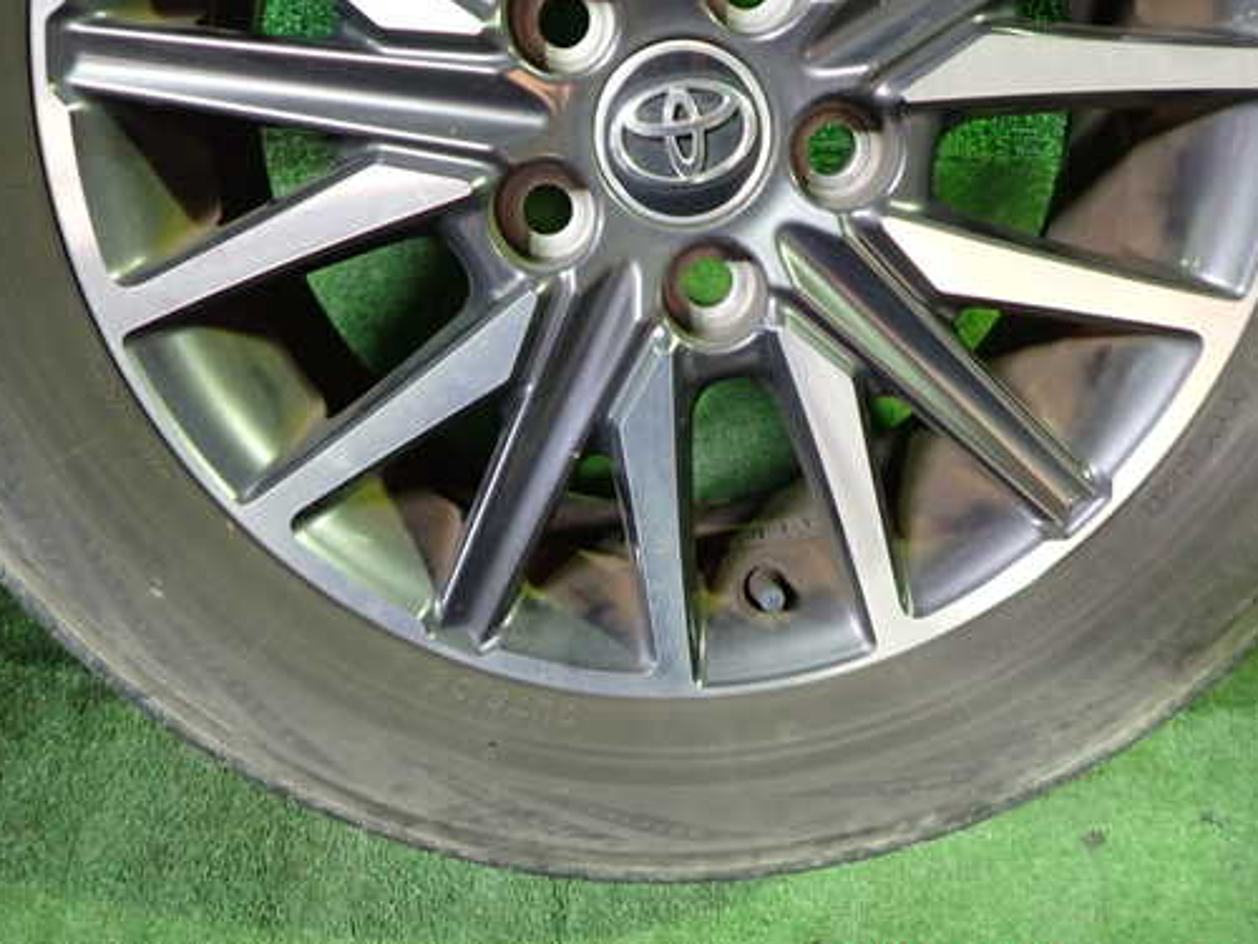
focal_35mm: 30
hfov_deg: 59.9
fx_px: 1090
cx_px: 659
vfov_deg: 46.8
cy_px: 441
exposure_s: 1/30
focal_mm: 4.5
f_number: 2
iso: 500
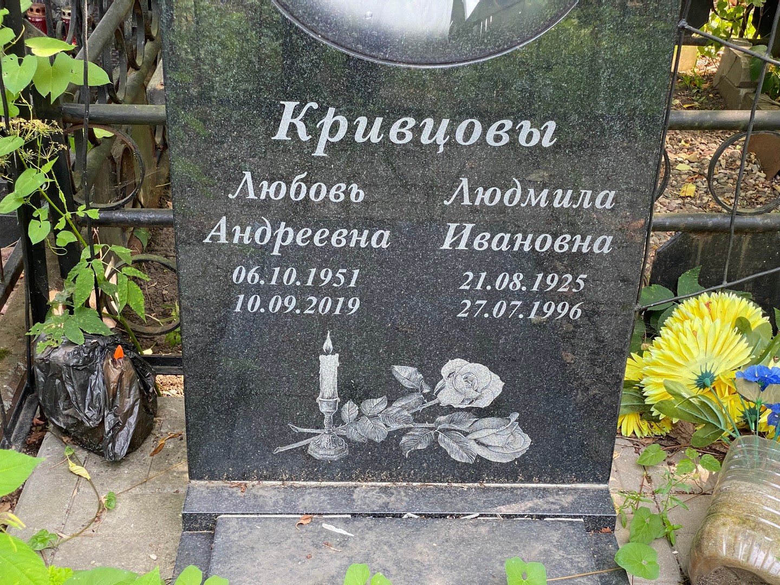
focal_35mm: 52
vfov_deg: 28.0
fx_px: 1172
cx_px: 390
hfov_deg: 36.8
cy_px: 292
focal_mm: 6
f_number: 2
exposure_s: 1/122
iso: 80
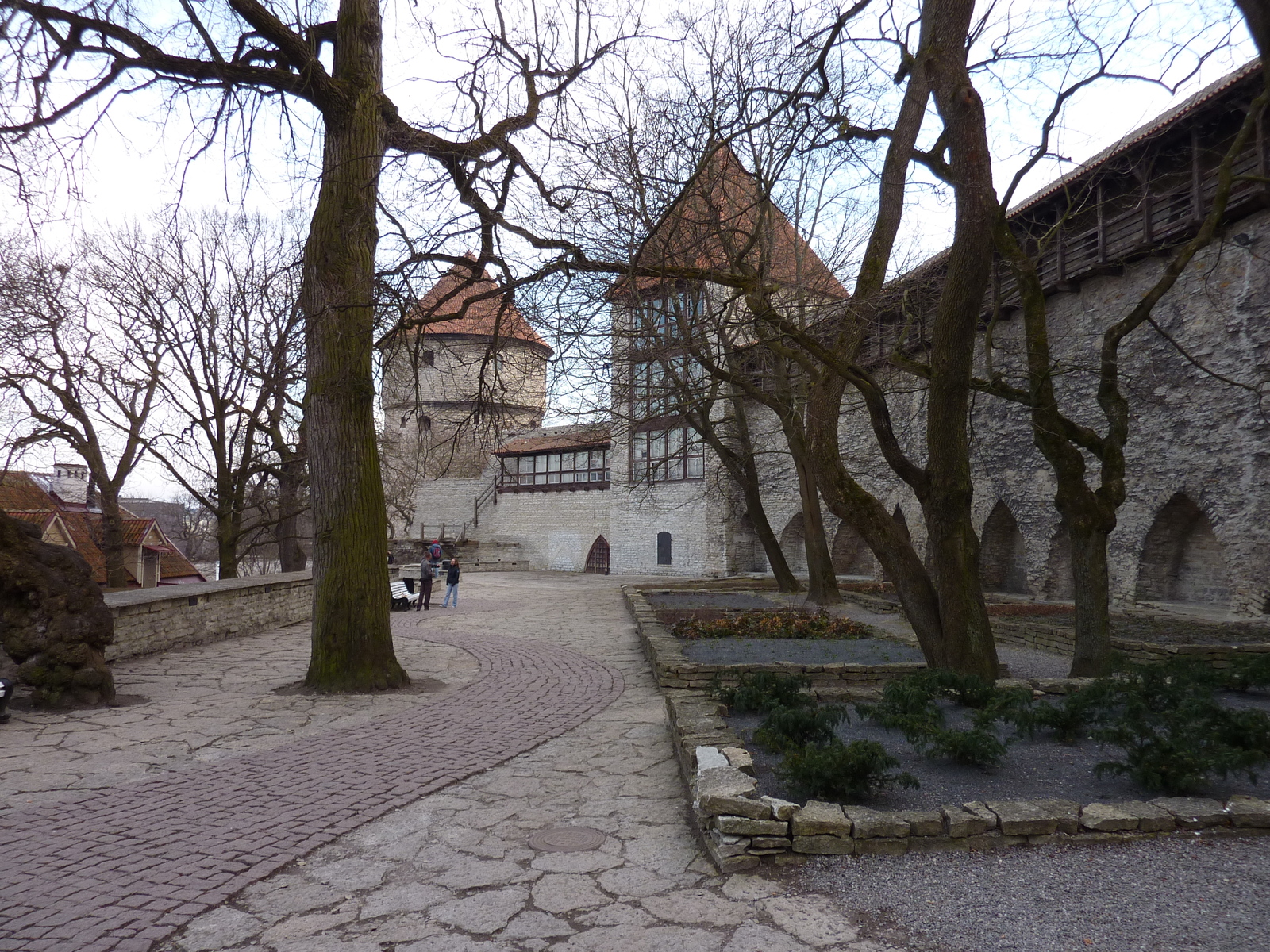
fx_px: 917
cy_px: 476
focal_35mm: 25
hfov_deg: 69.4
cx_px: 635
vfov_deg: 54.9
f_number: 3.3
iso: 80
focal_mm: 4.1
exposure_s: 1/60
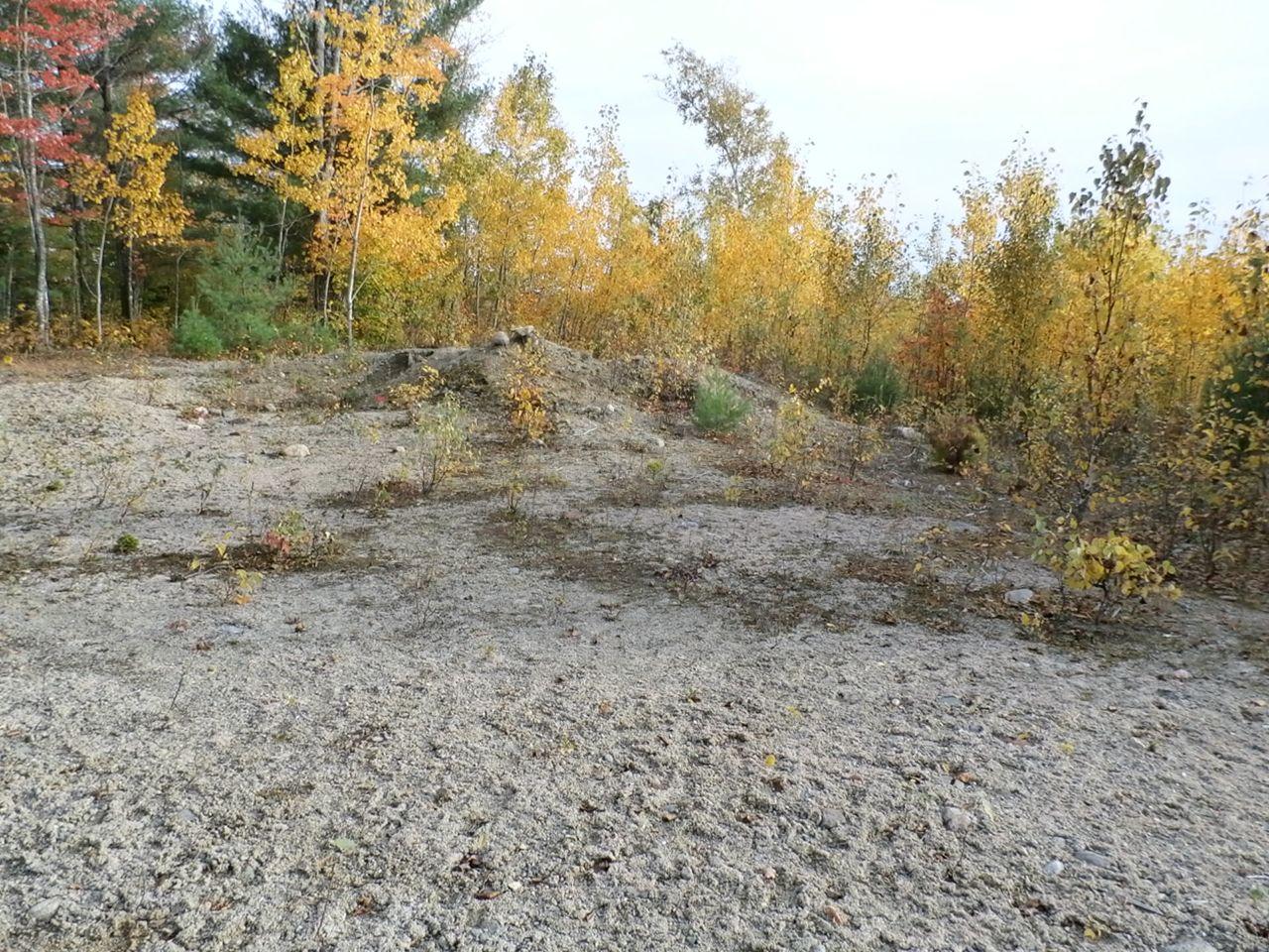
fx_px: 916
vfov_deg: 54.9
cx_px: 634
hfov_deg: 69.4
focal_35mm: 25
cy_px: 476
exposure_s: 1/320
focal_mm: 4.5
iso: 100
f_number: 3
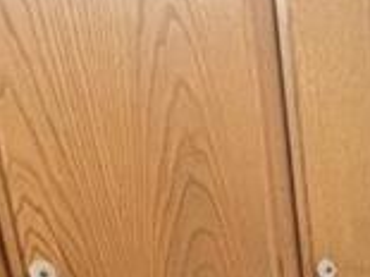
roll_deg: +0.0
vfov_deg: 16.2
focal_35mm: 67
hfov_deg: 23.9
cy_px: 575
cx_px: 532
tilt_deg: -23.0
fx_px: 716
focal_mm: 1.57
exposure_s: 1/60
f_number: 1.8
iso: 320
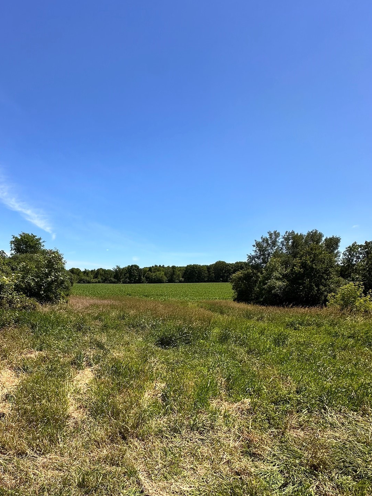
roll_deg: -1.0
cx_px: 115
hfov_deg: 63.7
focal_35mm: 20
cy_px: 342
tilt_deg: -10.9
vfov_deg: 78.3
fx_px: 287
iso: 40
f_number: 2.2
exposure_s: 1/1825
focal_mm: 2.22
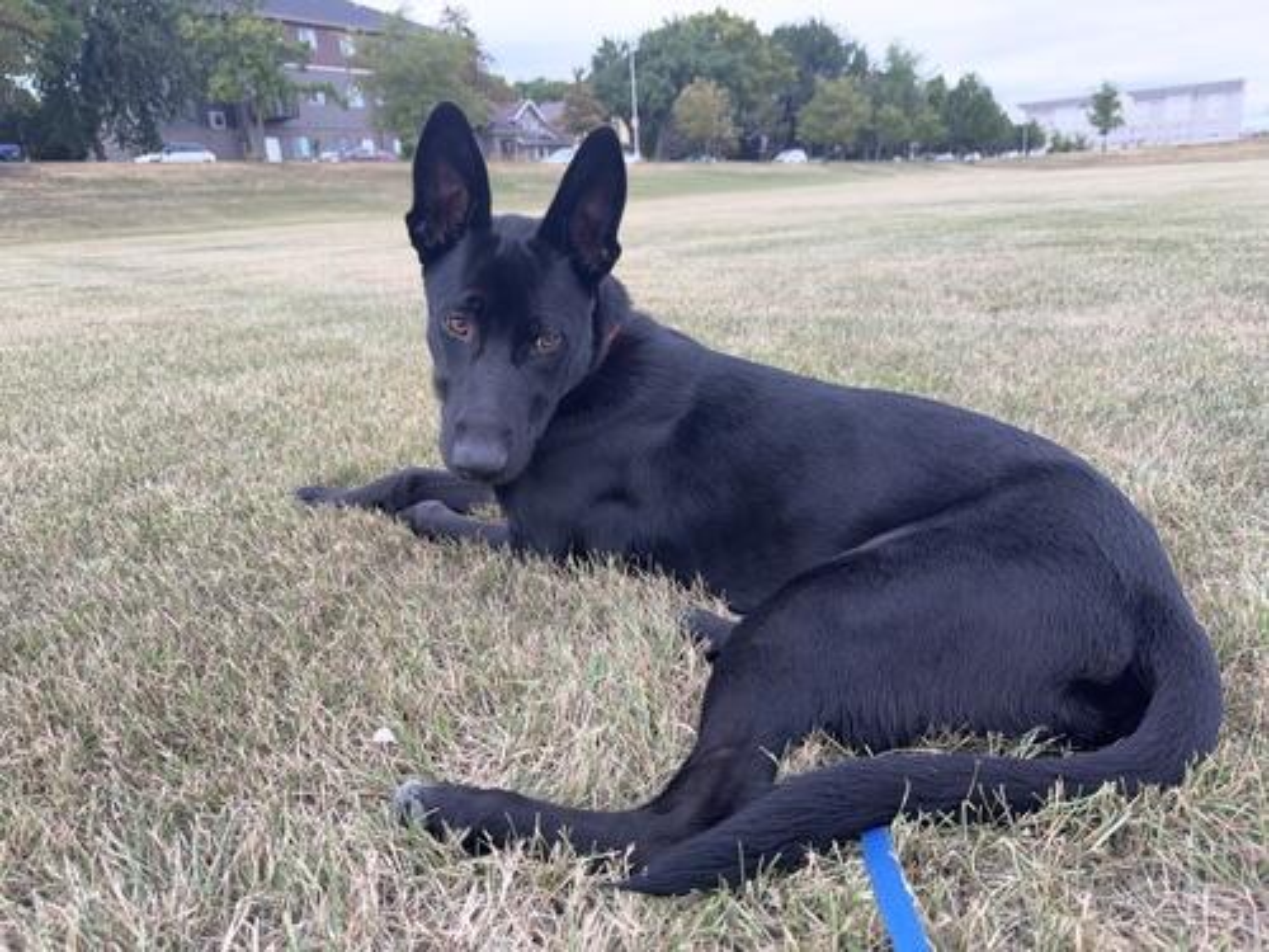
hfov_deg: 71.6
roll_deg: +1.9
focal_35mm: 24
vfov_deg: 56.8
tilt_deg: -18.3
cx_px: 634
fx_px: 880
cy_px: 476
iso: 64
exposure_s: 1/154
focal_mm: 6.76
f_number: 1.78
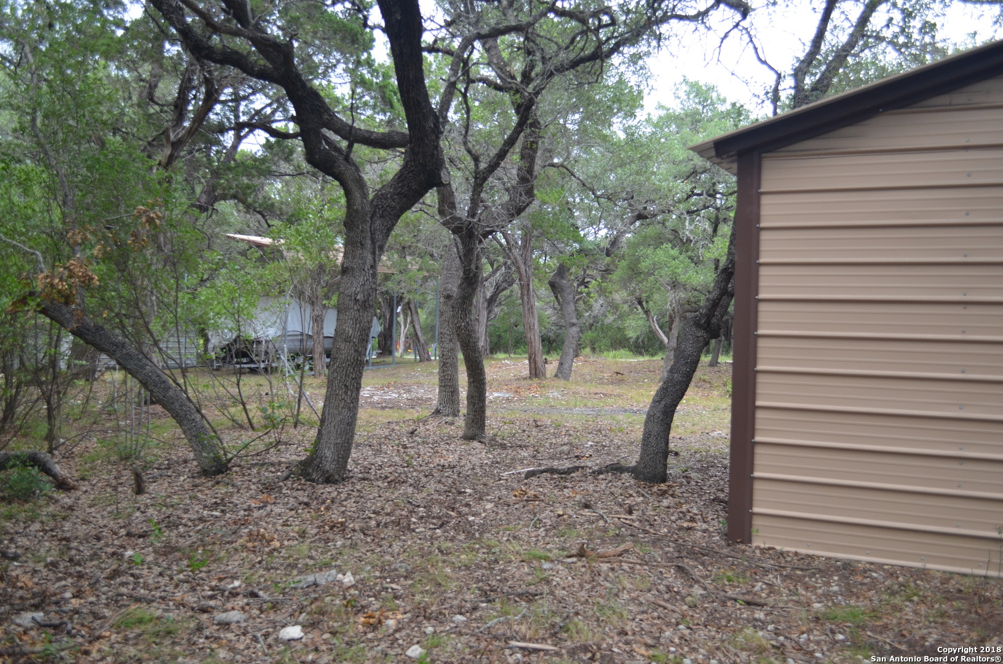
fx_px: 1001
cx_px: 502
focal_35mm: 36
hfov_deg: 53.2
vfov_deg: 36.7
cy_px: 332
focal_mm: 24
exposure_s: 1/100
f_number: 4.5
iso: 400
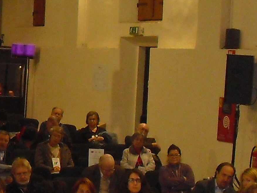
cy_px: 174
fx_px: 1106
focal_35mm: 149
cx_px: -50
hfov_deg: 12.9
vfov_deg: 9.9
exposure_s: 1/60
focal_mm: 6.3
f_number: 3.1
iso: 400
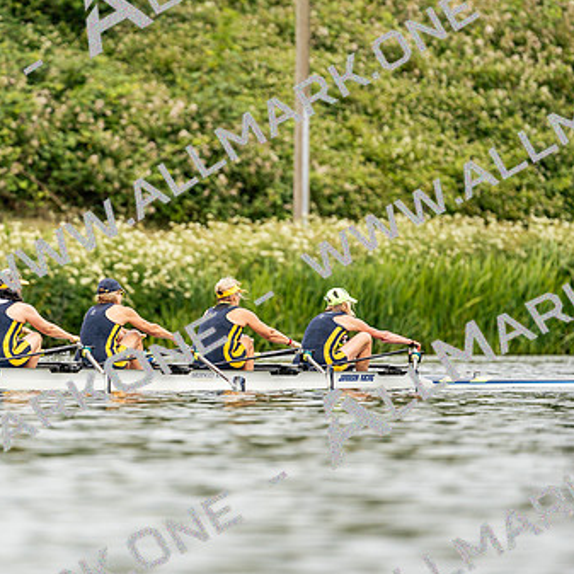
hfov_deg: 2.0
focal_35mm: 878
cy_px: 307
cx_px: 177
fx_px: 16472
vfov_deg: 2.0
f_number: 6.3
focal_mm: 600
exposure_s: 1/2000
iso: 400
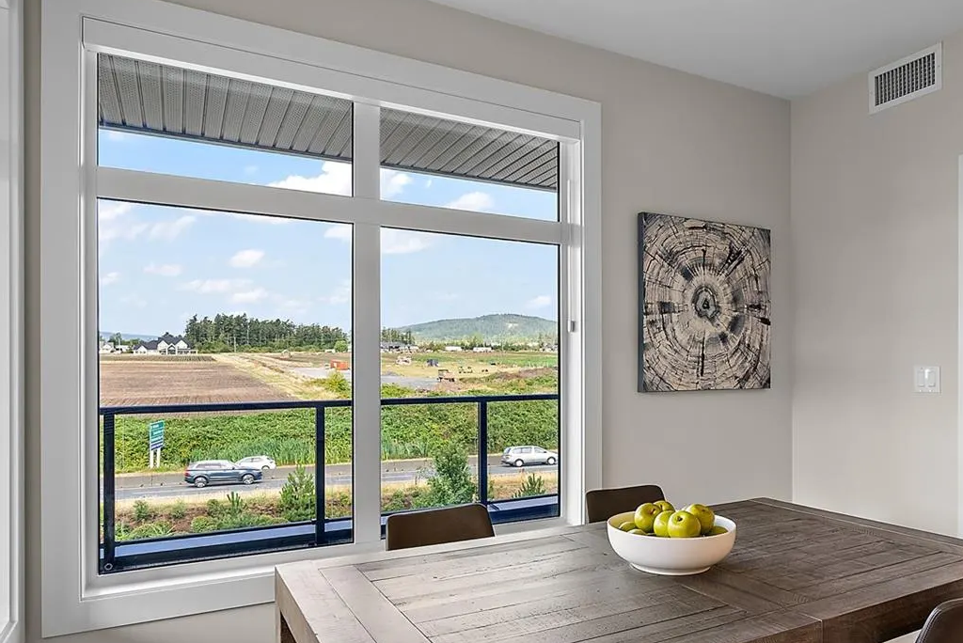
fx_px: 669
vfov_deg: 51.1
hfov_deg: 70.8
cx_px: 574
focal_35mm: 25
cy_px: 373
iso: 320
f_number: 7.1
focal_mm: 16
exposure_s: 1/13
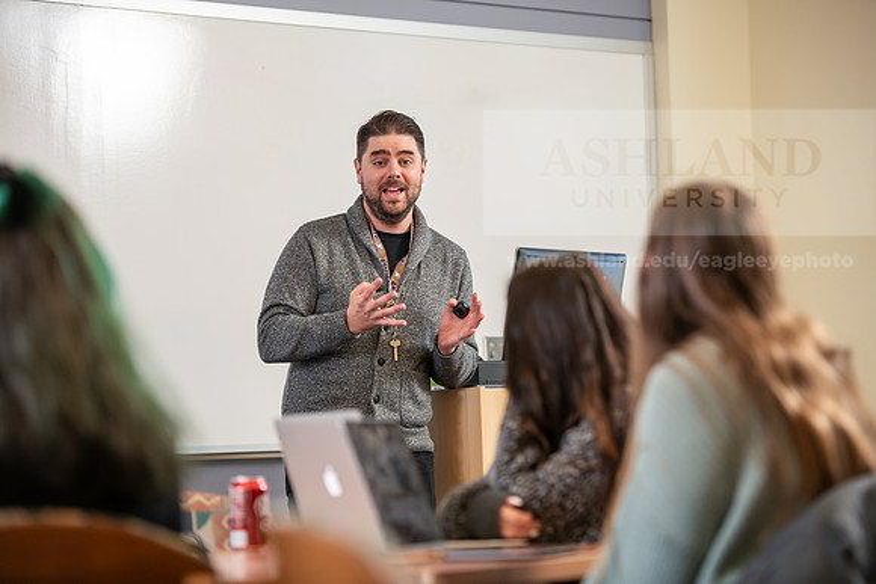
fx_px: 2823
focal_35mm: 116
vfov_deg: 11.8
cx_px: 438
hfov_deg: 17.6
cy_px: 292
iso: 640
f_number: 3.2
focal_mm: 116
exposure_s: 1/200
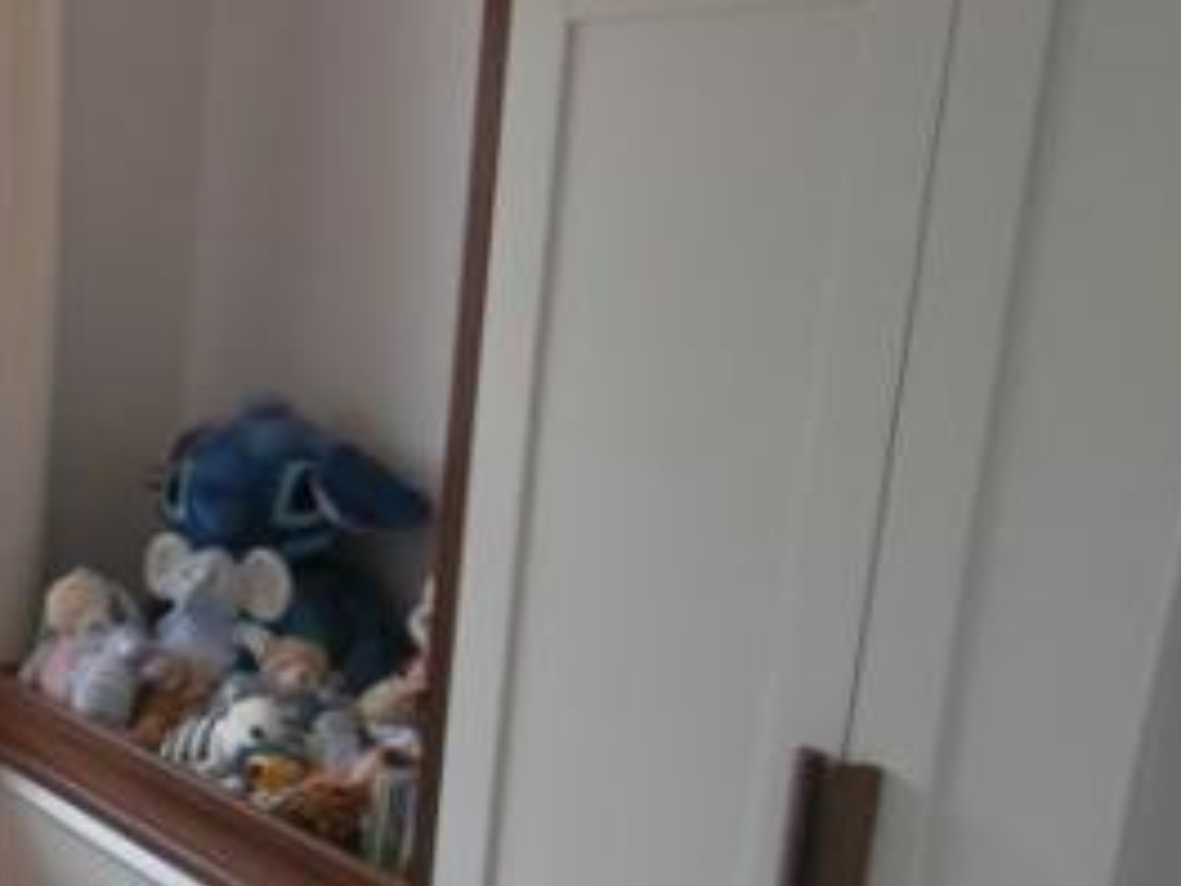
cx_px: -38
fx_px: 1808
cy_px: 647
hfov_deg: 32.8
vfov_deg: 27.2
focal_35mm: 53
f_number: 3
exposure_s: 1/30
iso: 160
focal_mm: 4.2
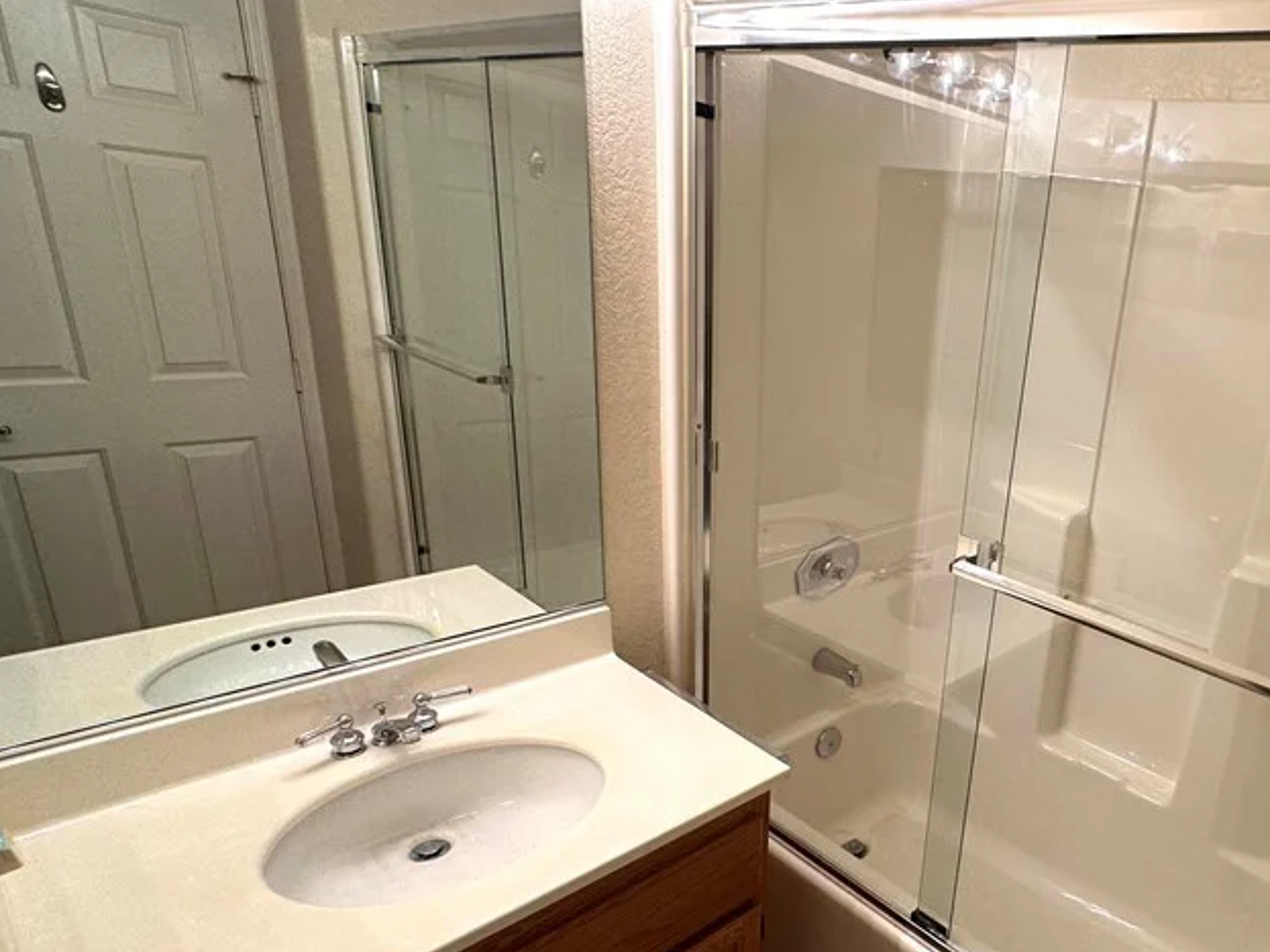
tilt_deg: -19.4
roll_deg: -8.4
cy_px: 550
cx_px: 1009
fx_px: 844
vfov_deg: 58.6
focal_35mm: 23
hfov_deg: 67.3
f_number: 2.2
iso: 125
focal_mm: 2.22
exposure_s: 1/120
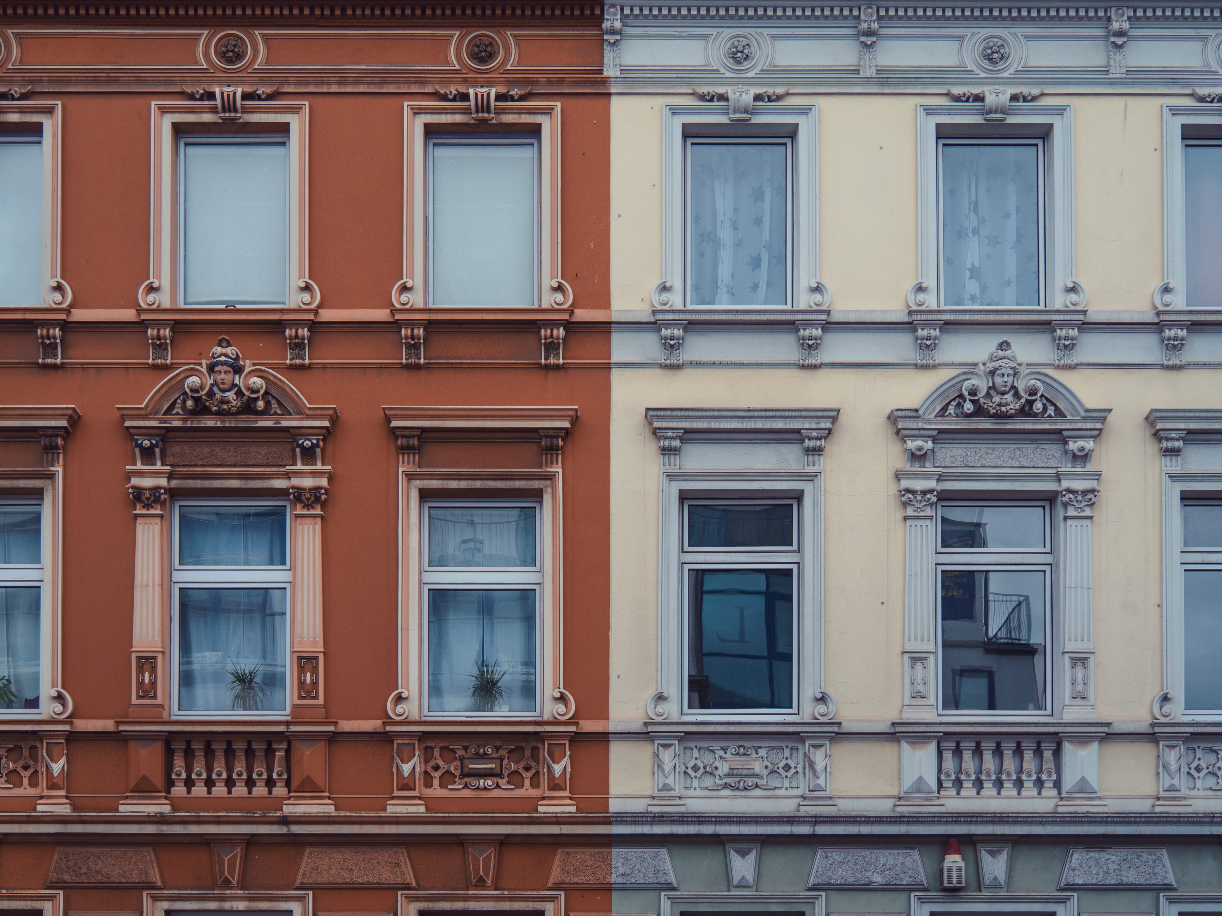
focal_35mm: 52
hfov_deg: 36.8
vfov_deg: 28.0
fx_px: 1836
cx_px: 611
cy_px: 458
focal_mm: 26
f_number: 4.2
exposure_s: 1/640
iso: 200
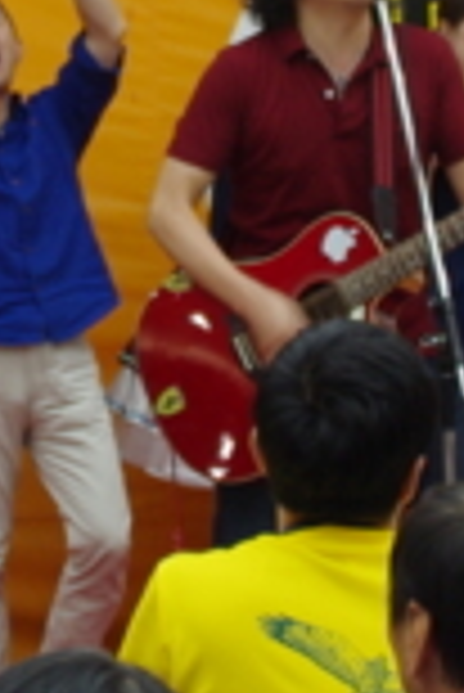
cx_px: 95
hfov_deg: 7.3
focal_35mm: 187
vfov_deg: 10.9
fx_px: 3607
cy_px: 47
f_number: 4
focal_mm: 24
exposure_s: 1/60
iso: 400
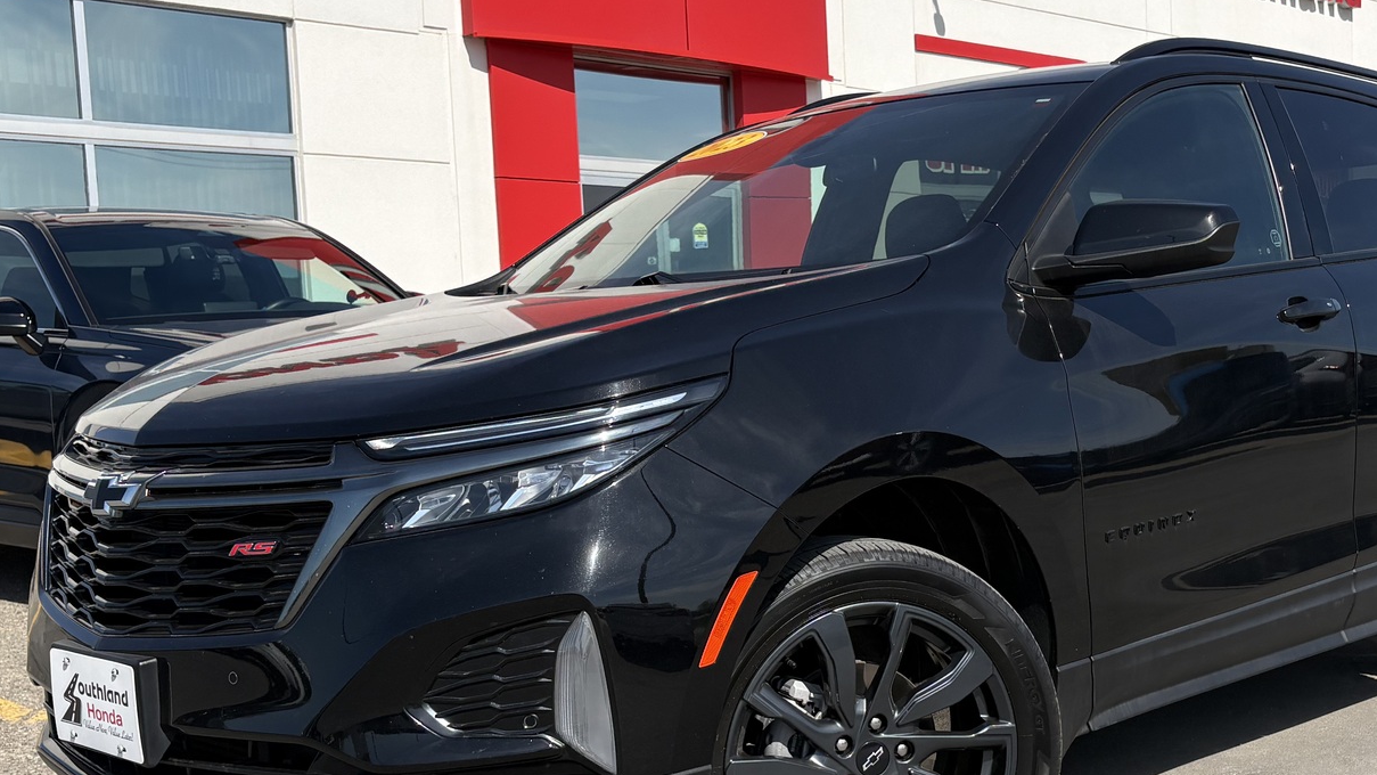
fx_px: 1753
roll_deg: +2.0
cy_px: 515
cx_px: 798
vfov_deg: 24.8
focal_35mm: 48
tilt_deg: -6.0
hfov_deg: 42.8
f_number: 1.6
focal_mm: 5.96
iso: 50
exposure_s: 1/4329
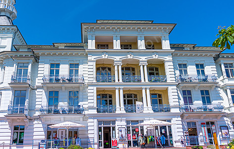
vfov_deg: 42.2
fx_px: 192
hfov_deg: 62.4
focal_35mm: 30
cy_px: 80
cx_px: 100
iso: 100
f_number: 2.8
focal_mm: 16
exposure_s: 1/2500
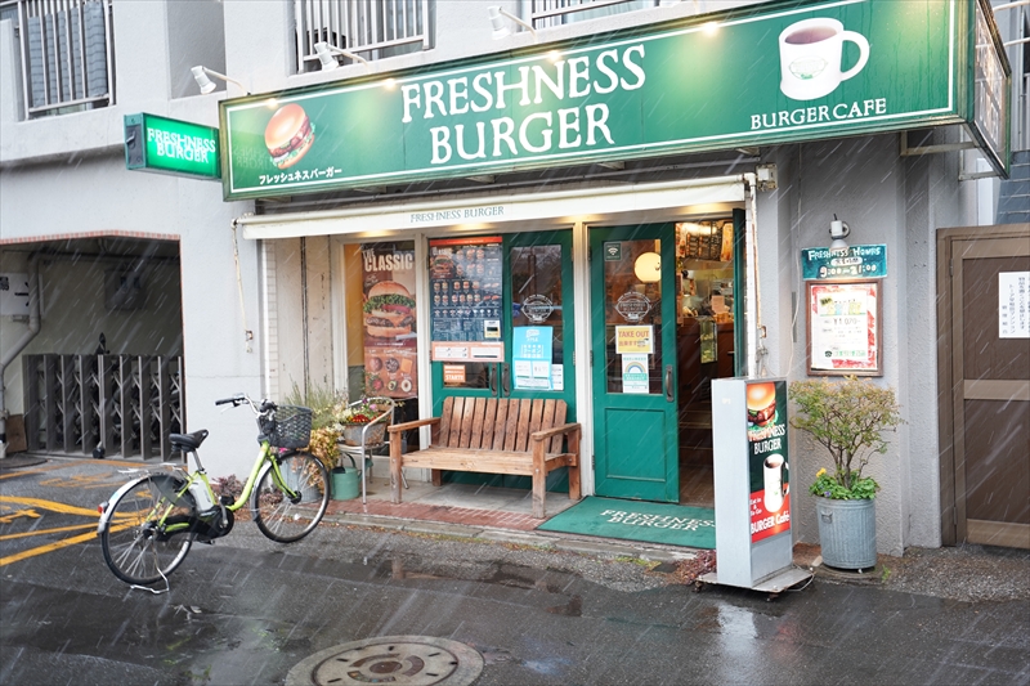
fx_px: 973
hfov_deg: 55.8
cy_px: 343
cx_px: 515
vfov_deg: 38.9
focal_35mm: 34
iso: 250
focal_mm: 34
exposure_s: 1/40
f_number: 3.5
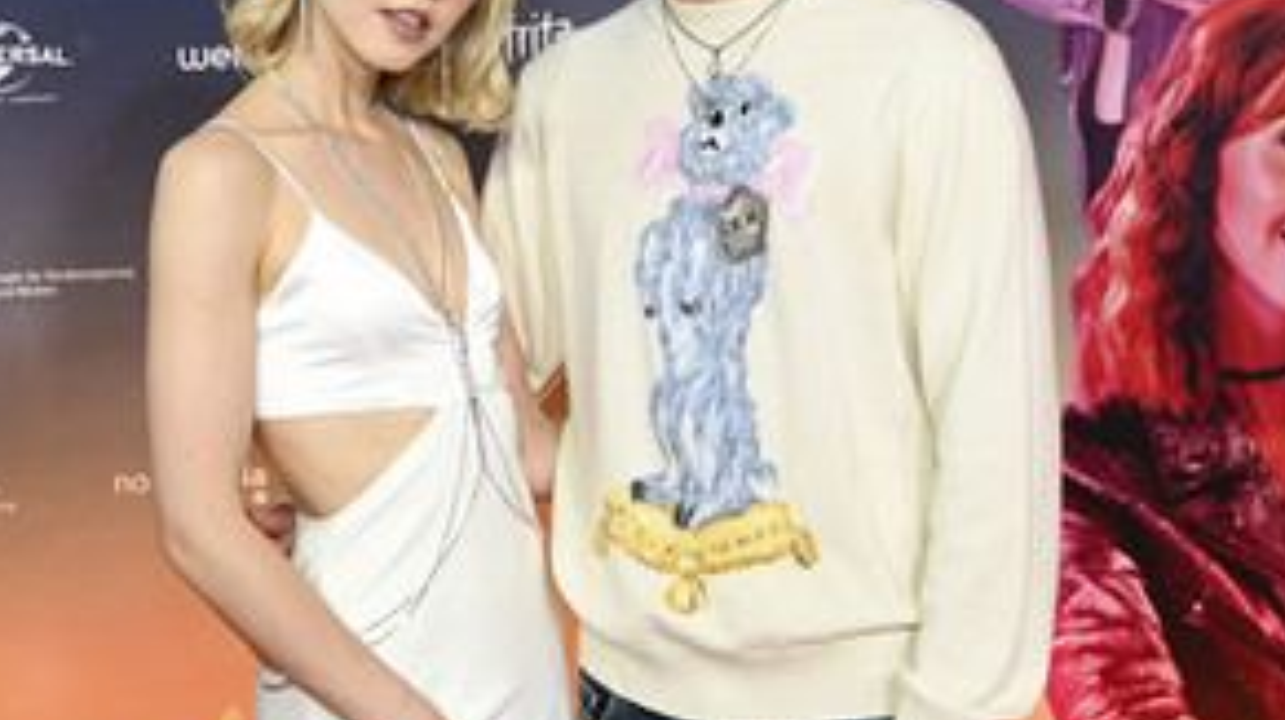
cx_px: 616
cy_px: 247
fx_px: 2213
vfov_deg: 18.4
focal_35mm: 65
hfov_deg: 32.4
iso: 1000
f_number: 4.5
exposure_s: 1/160
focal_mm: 40
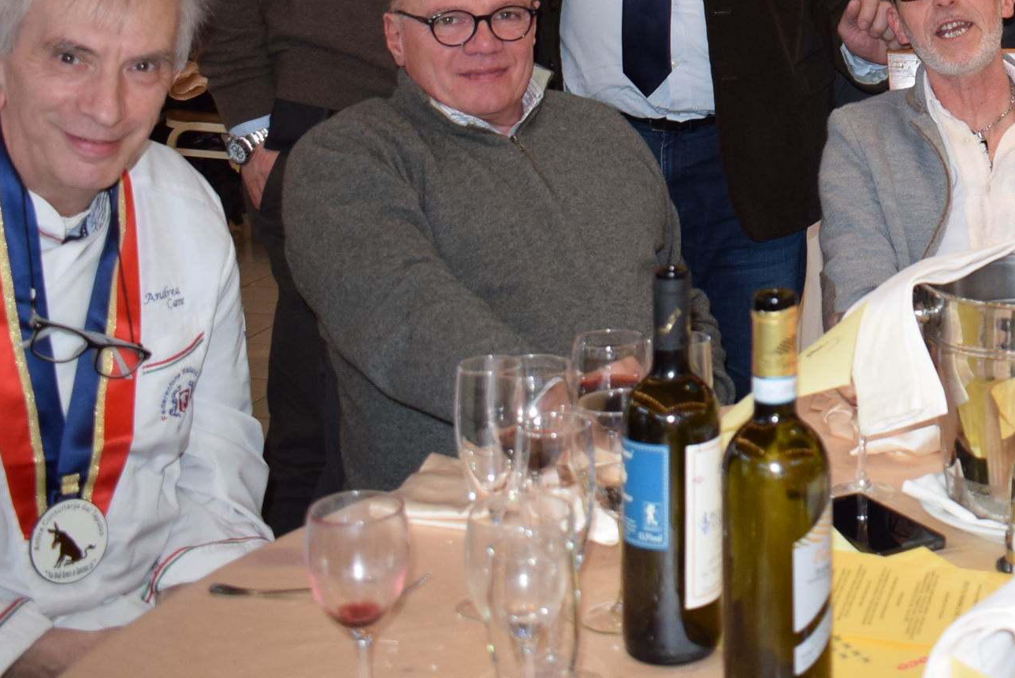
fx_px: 2064
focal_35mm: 73
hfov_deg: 26.0
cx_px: 1043
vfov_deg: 17.9
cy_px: -97
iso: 800
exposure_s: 1/80
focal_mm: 21
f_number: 4.5
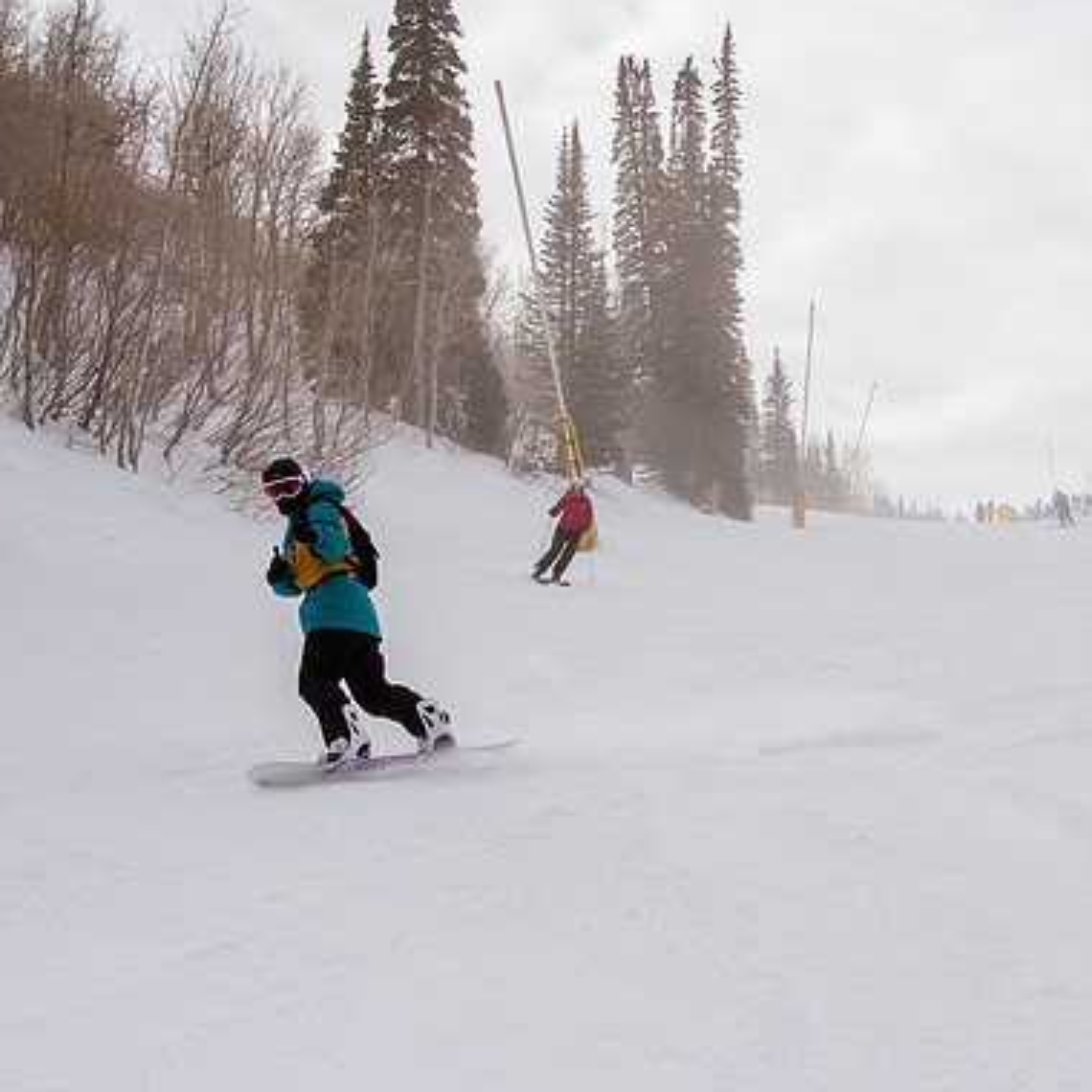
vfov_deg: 23.4
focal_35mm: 74
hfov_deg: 23.2
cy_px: 545
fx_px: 2641
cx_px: 741
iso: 400
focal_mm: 38
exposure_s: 1/3200
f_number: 5.6
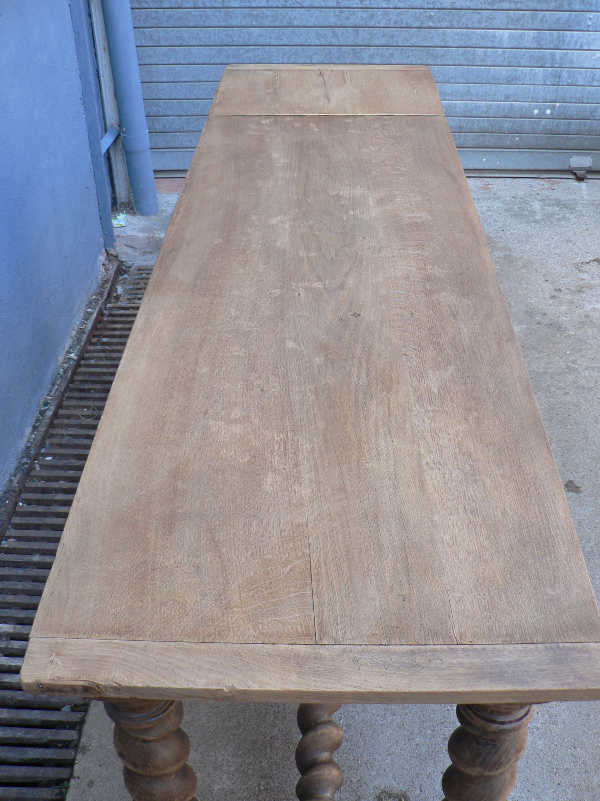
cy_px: 400
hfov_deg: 39.7
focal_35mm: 36
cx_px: 300
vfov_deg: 51.4
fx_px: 832
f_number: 2.8
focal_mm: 6
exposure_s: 1/50
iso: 80
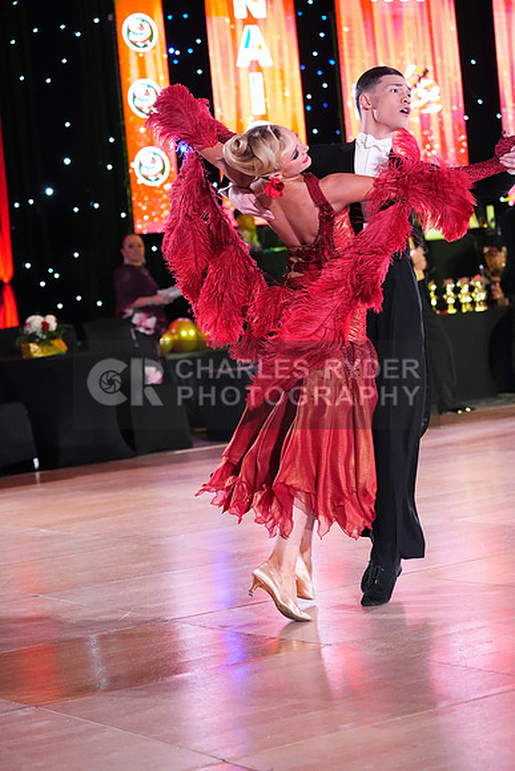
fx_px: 1951
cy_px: 386
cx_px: 258
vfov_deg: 22.4
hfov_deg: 15.0
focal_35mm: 91
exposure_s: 1/400
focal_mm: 91
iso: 10000
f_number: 4
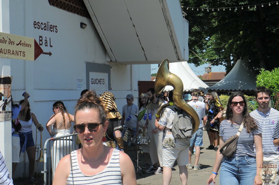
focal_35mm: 75
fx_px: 581
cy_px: 92
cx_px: 140
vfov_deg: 18.1
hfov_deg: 27.0
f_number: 10
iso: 200
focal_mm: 50
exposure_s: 1/400
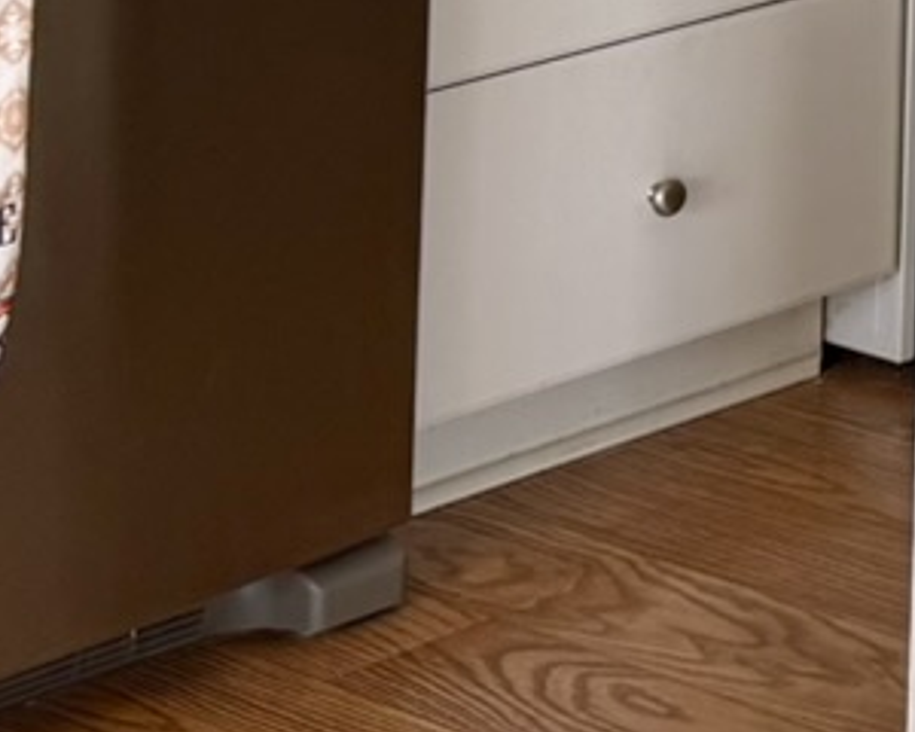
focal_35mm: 160
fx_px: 4333
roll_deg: -1.3
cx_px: 2364
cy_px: -1241
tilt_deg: +0.2
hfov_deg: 10.1
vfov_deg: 8.5
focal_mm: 6.76
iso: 64
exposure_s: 1/257
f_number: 1.78
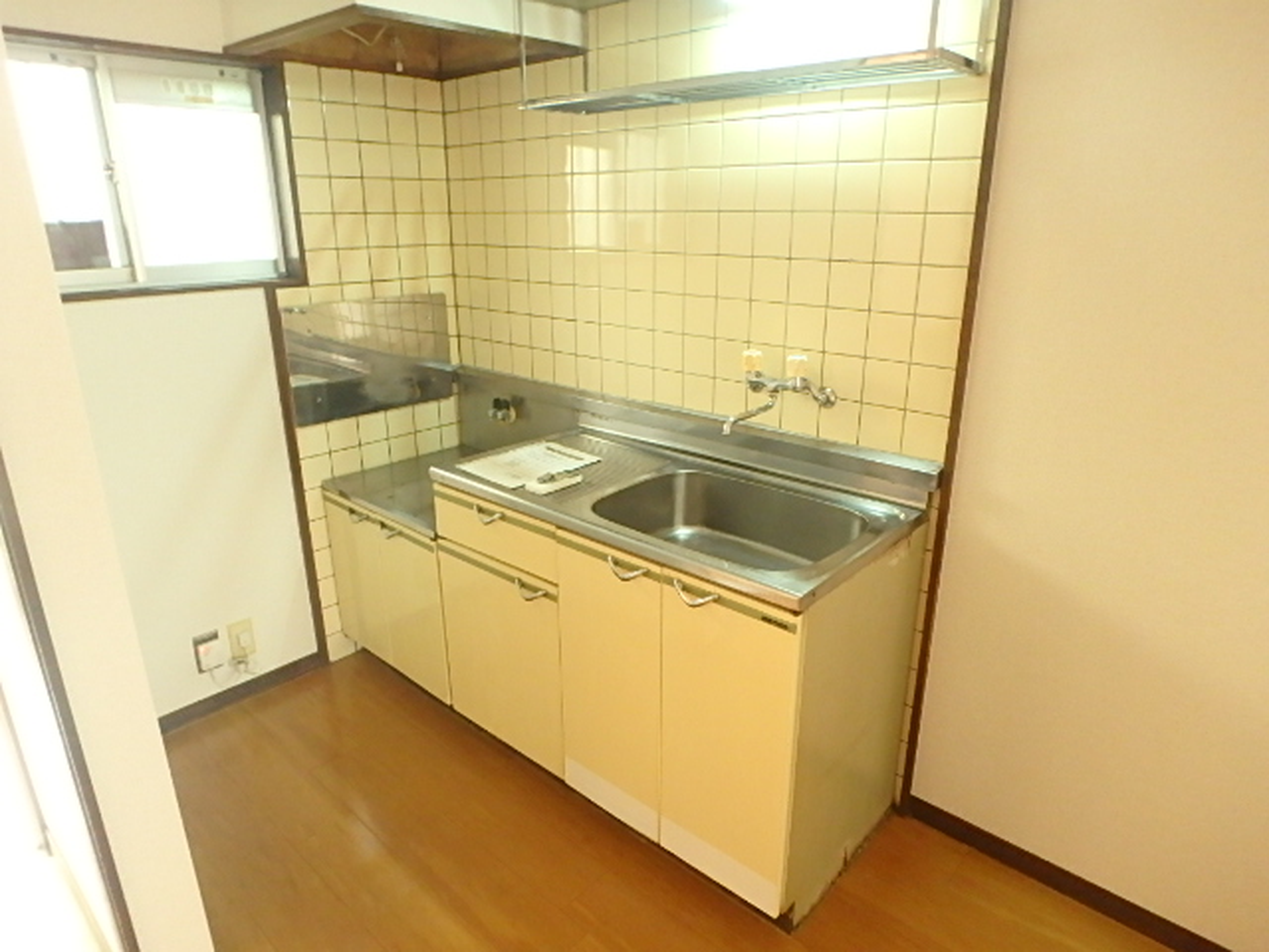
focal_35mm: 21
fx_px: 770
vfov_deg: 63.4
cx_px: 634
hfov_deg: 79.0
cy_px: 476
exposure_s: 1/25
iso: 800
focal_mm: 3.7
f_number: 3.5
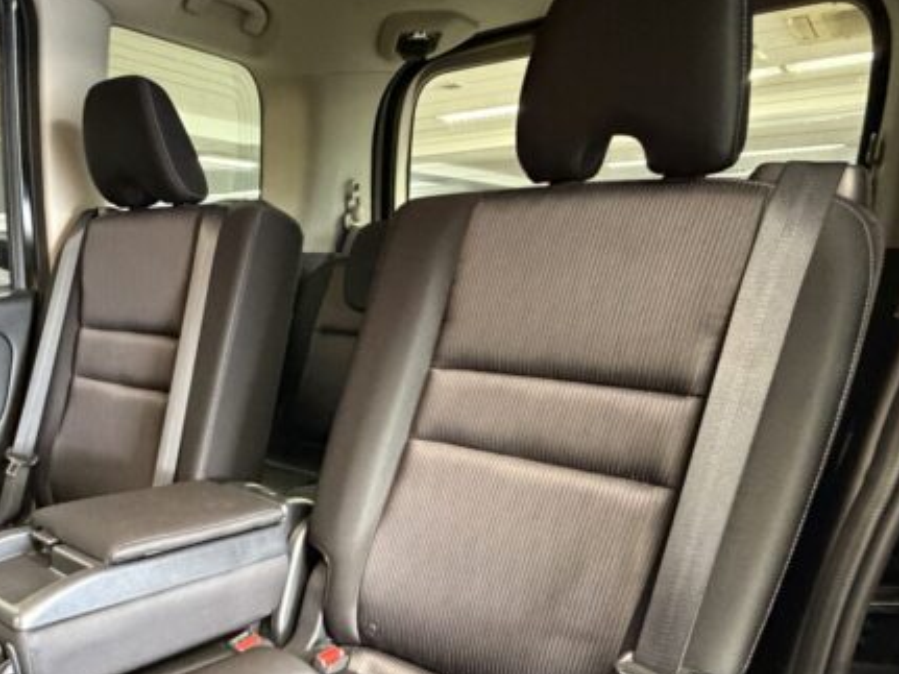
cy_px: 578
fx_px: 675
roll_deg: -0.2
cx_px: 252
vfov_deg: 48.7
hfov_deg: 64.3
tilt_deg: -24.8
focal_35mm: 26
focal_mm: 2.22
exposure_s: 1/33
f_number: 2.2
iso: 1000
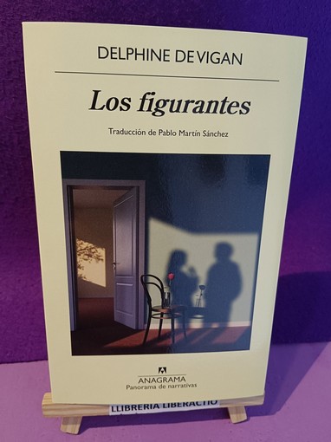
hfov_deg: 53.0
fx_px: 332
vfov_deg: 67.3
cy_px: 221
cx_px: 166
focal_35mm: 26
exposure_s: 1/50
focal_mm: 3.96
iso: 701
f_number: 1.8
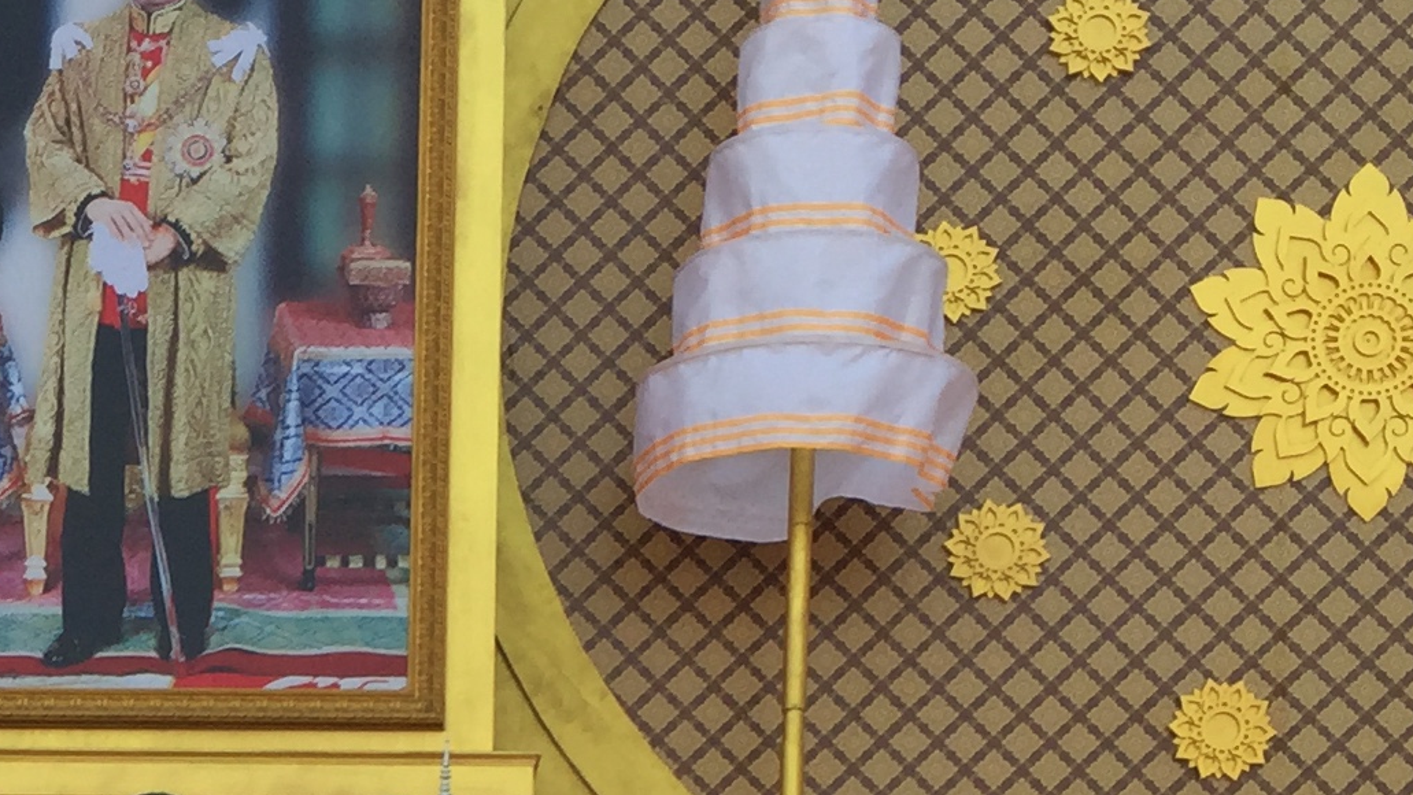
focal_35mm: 100
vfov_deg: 11.6
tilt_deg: +4.9
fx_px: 3747
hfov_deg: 20.7
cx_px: 25
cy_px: 1184
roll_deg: -2.3
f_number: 2.2
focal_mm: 4.15
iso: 32
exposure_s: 1/377
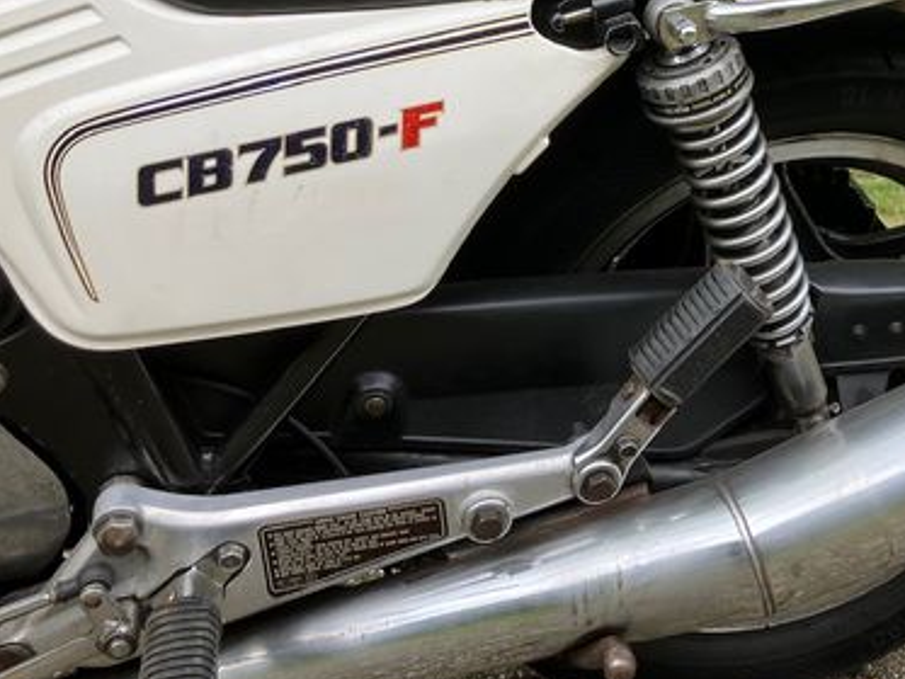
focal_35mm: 48
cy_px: 129
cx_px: 655
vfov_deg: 29.5
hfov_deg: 38.8
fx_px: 1255
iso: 32
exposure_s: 1/281
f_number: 1.8
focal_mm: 3.99
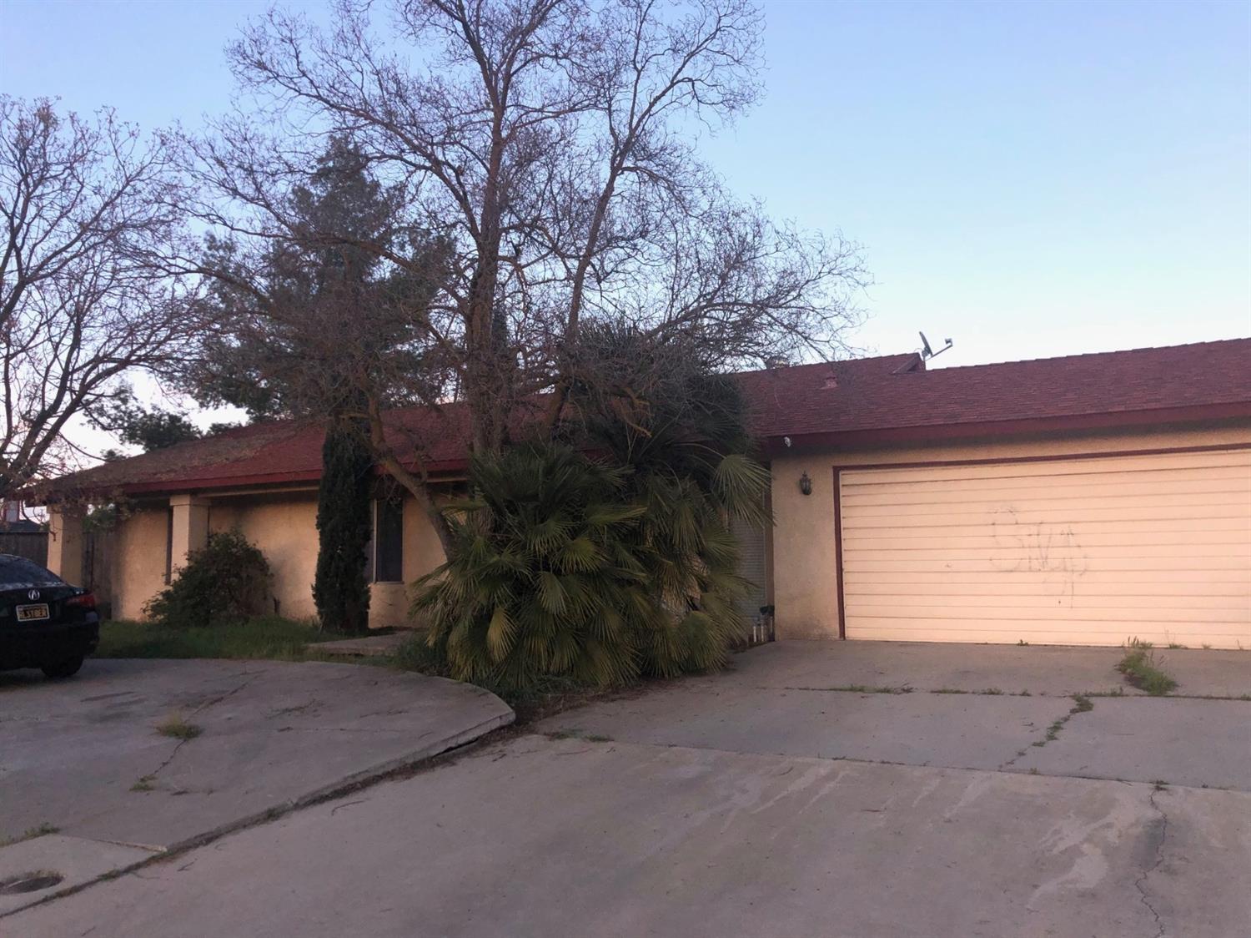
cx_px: 626
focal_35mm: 28
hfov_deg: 63.5
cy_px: 469
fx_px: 1012
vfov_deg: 49.7
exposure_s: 1/1517
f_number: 1.8
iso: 20
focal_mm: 4
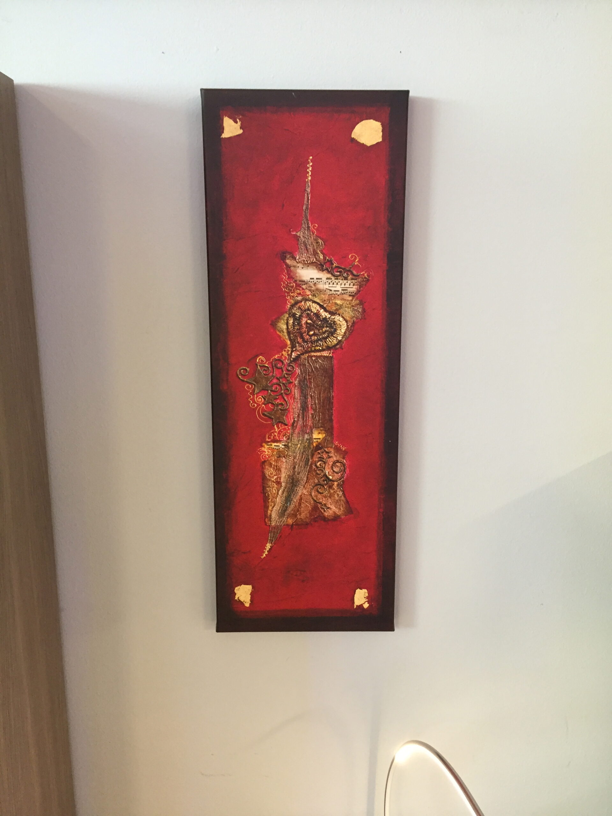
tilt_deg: -11.0
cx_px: 306
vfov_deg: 61.7
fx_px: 684
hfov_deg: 48.2
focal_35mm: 29
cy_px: 408
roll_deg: +0.8
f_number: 2.2
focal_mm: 4.15
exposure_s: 1/33
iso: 160
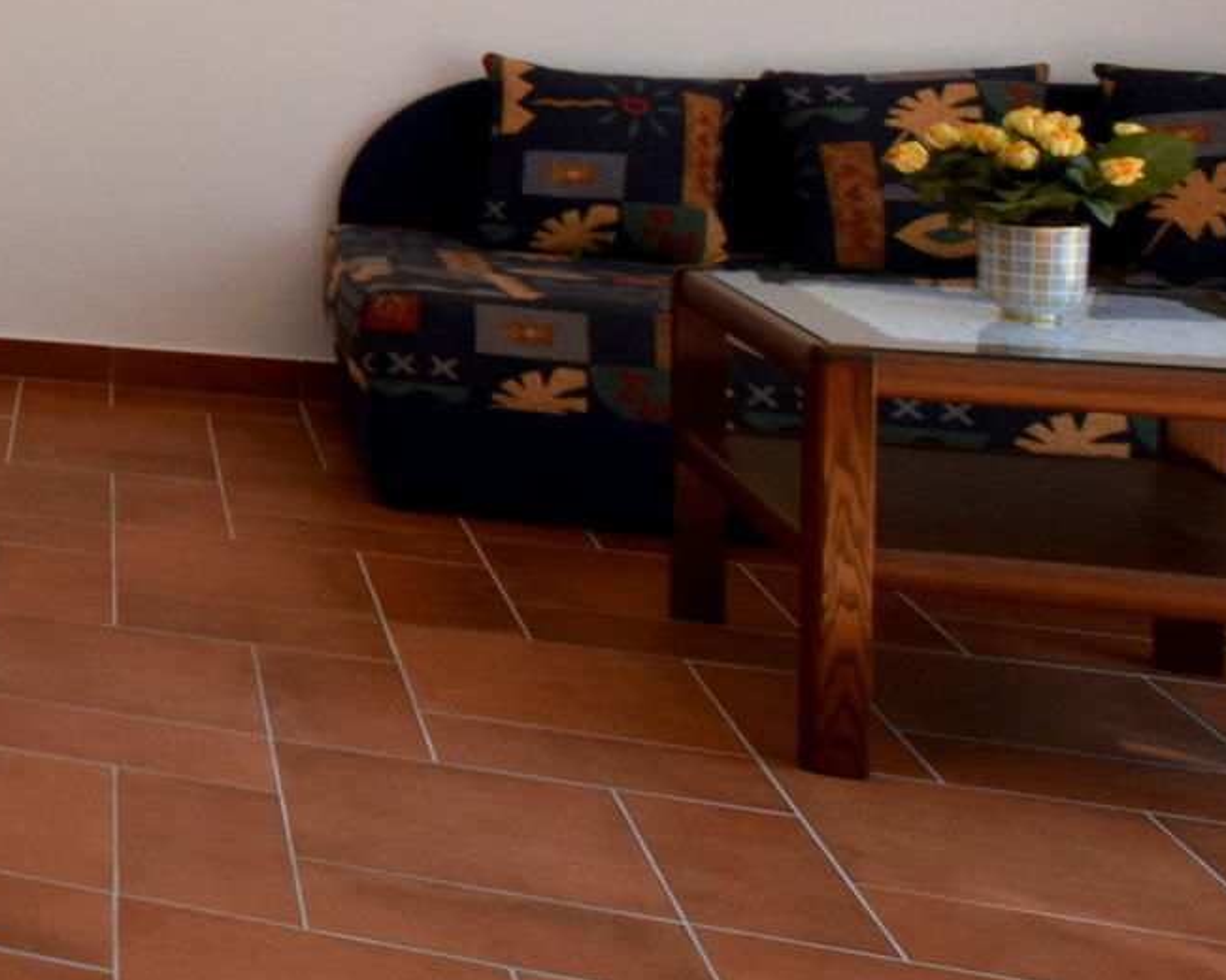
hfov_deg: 22.3
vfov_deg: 27.2
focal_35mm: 52
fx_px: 1887
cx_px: -956
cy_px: -40
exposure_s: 1/160
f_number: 6.3
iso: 400
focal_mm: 10
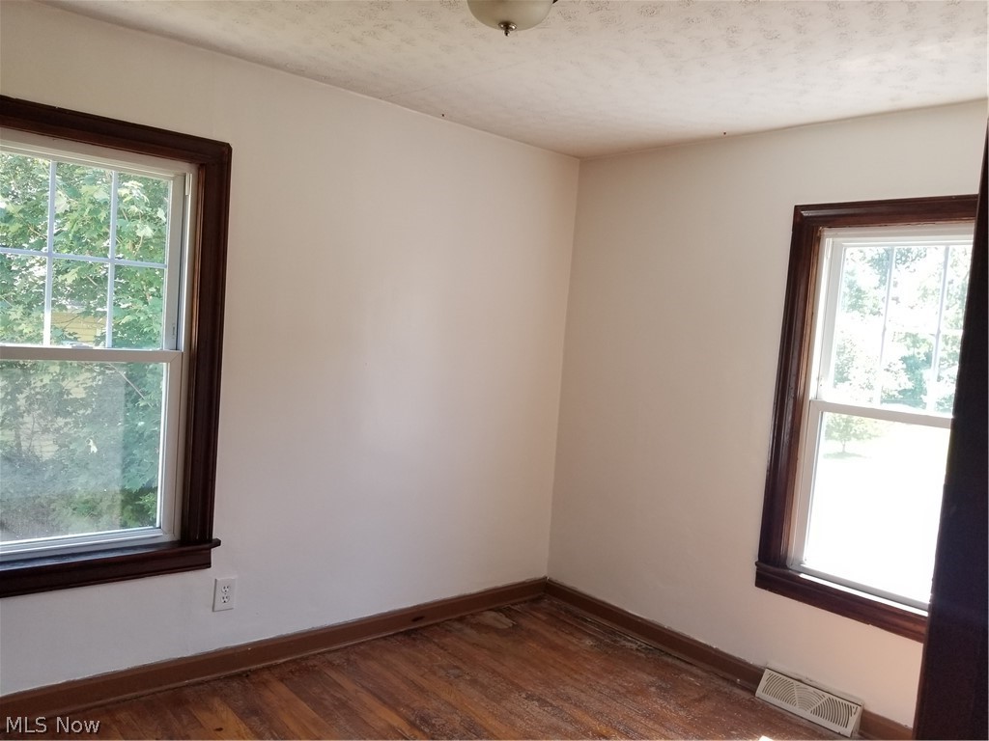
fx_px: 743
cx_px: 494
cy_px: 370
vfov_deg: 53.1
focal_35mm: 26
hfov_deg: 67.3
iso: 80
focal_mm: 4.25
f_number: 1.7
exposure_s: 1/100
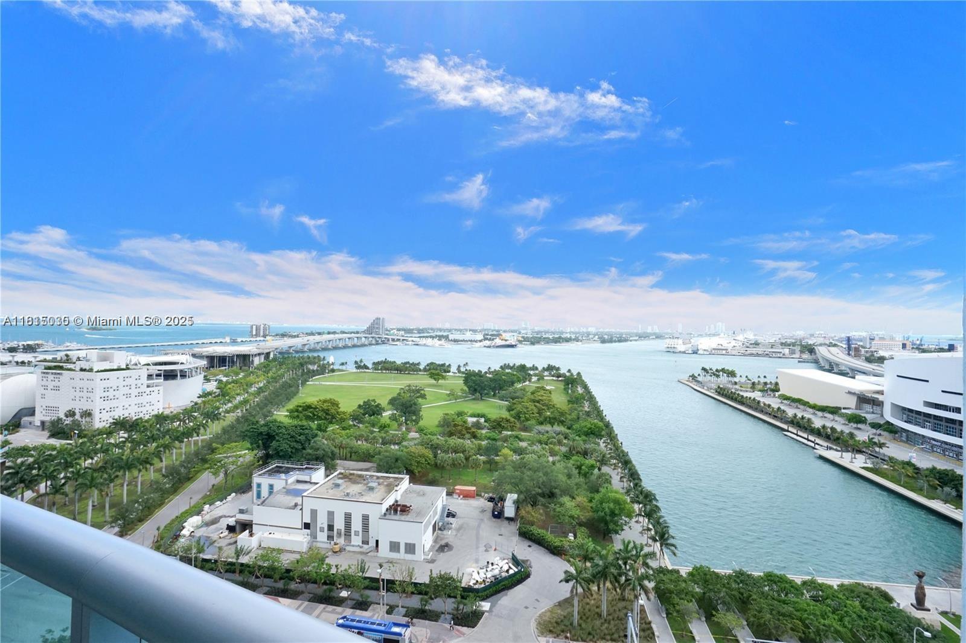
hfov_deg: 96.7
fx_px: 429
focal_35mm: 16
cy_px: 322
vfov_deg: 73.7
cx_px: 483
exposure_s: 1/160
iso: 1600
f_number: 22
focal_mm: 16
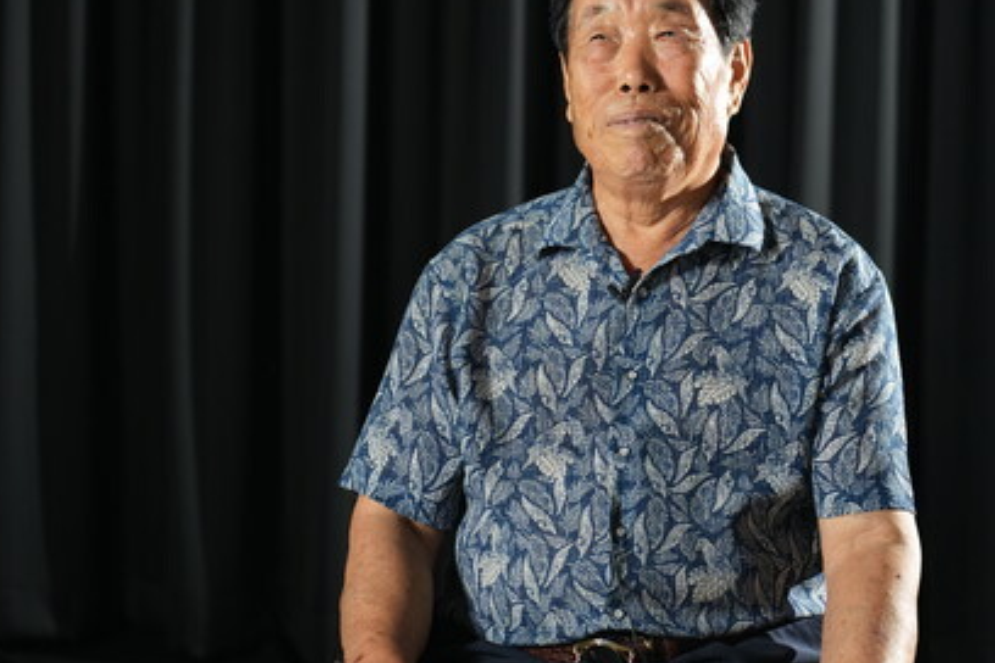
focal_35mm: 103
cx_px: 597
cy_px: 300
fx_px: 2847
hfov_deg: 19.8
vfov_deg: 13.3
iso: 1000
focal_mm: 70
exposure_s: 1/60
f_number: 2.8
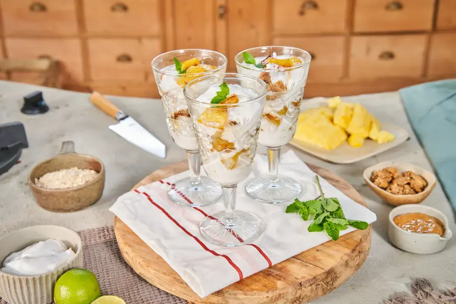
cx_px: 228
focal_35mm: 54
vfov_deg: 25.1
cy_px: 152
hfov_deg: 36.9
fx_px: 684
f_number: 8
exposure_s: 1/160
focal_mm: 54
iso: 2500
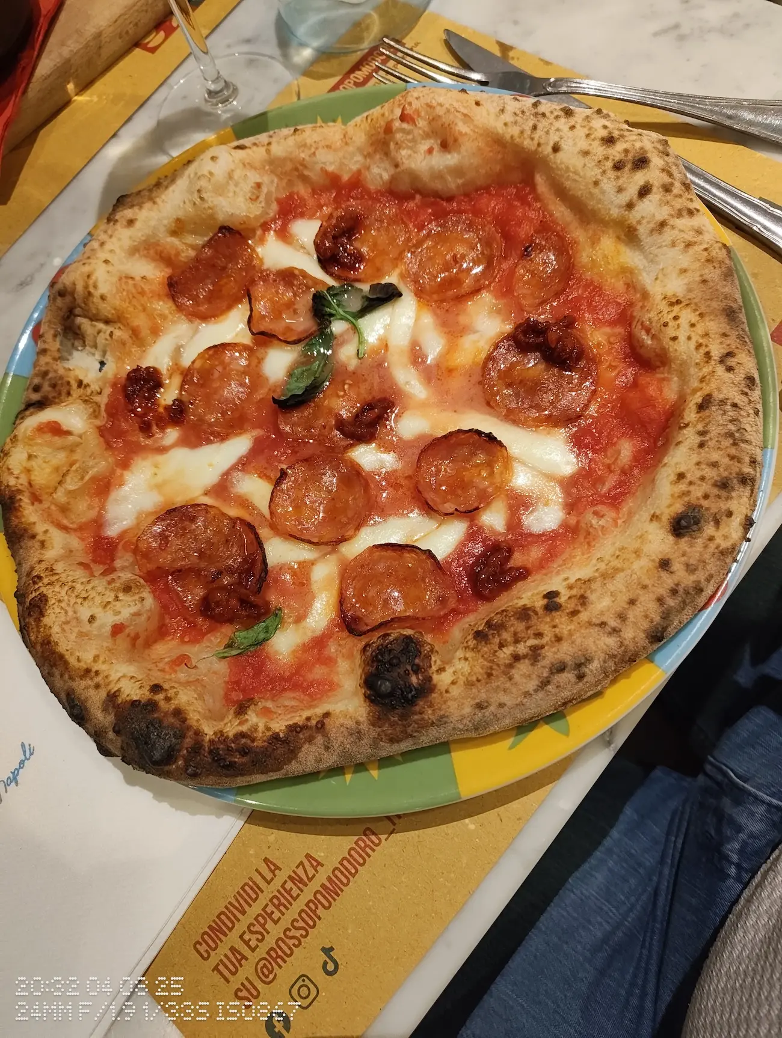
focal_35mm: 24
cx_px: 391
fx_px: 721
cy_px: 519
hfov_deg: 56.9
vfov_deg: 71.5
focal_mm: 5.56
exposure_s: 1/33.3
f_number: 1.88
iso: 867
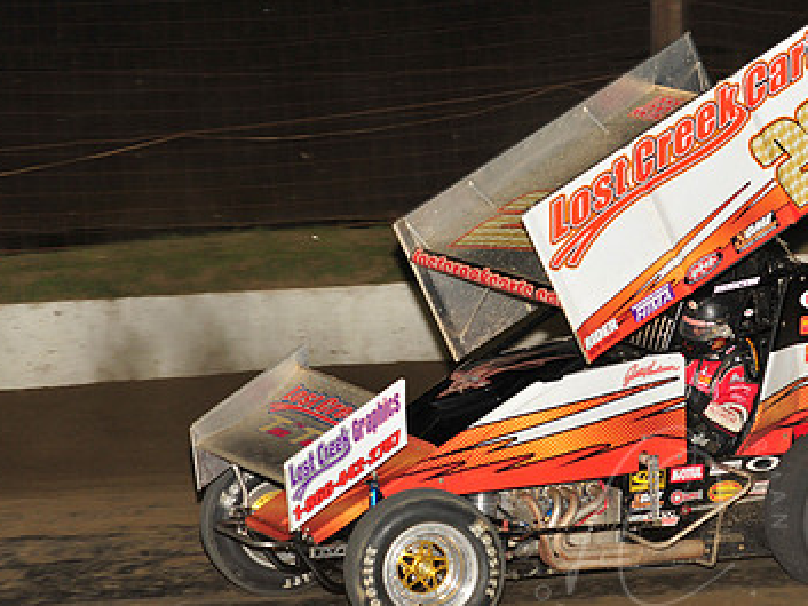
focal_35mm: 177
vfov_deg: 8.4
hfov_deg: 11.1
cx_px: 648
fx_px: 4133
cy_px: 306
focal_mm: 112
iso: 1000
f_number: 6.3
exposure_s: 1/320
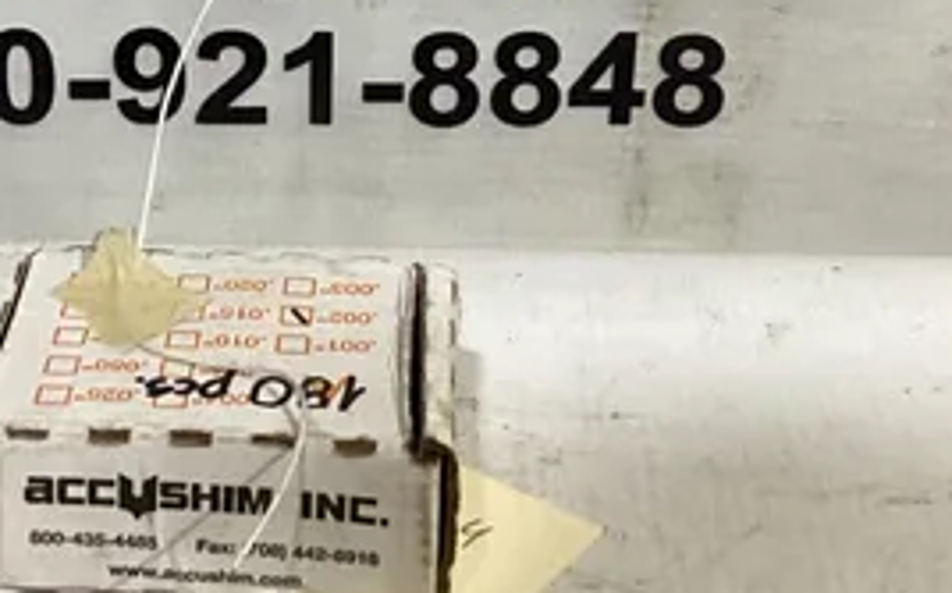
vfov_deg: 13.9
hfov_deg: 22.5
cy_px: -71
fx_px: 2385
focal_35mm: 92
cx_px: 314
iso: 200
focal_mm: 3.3
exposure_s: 1/50
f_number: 2.4
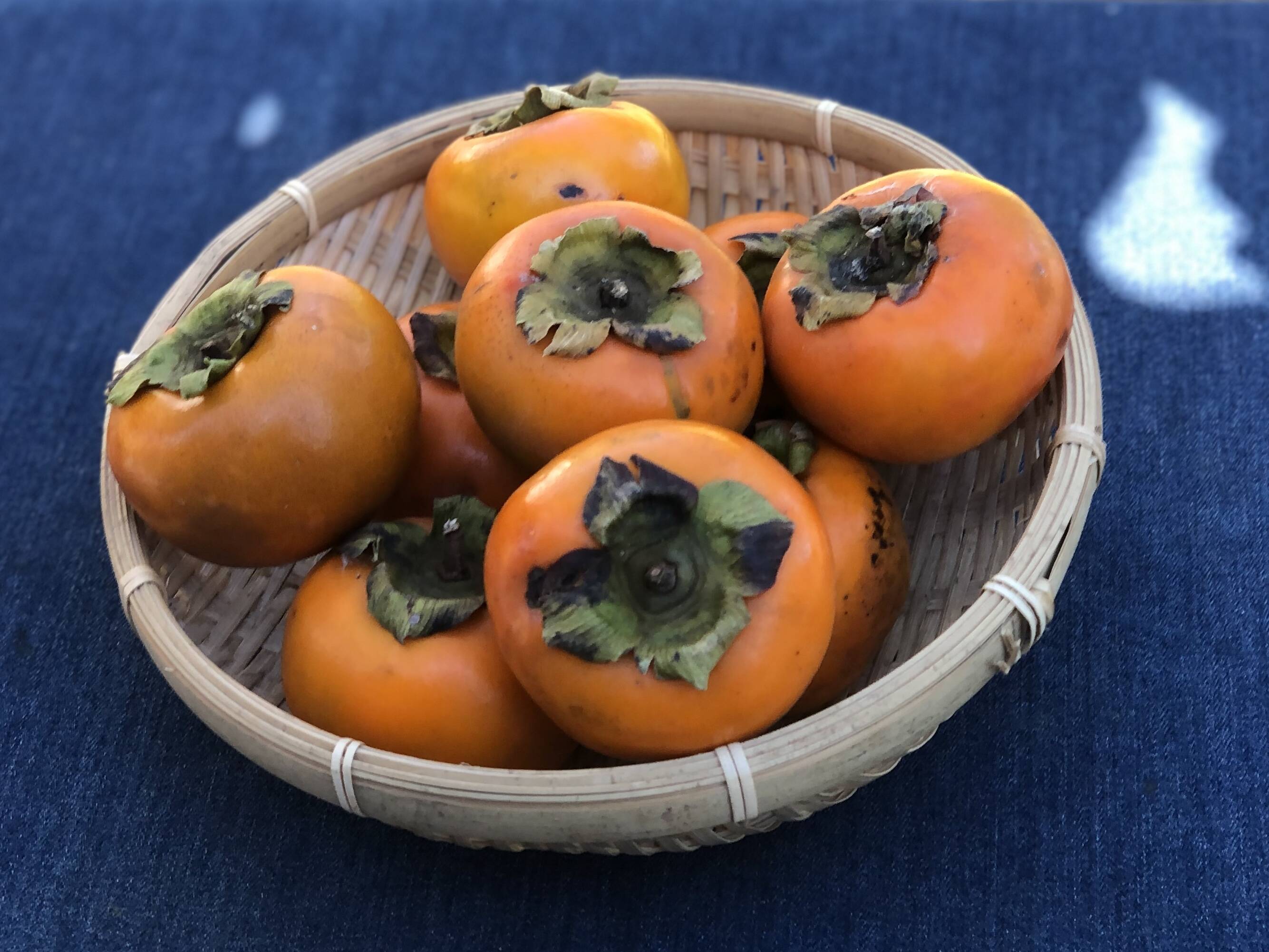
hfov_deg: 36.8
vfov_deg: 28.0
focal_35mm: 52
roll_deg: +3.9
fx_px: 1906
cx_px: 634
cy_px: 476
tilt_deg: -40.4
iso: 25
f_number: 2.4
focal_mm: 6
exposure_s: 1/60
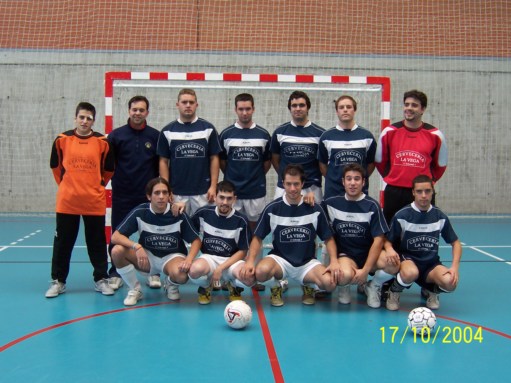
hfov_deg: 36.8
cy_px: 192
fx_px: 768
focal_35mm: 52
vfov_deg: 28.0
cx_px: 256
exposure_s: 1/90
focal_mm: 8
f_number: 3.4
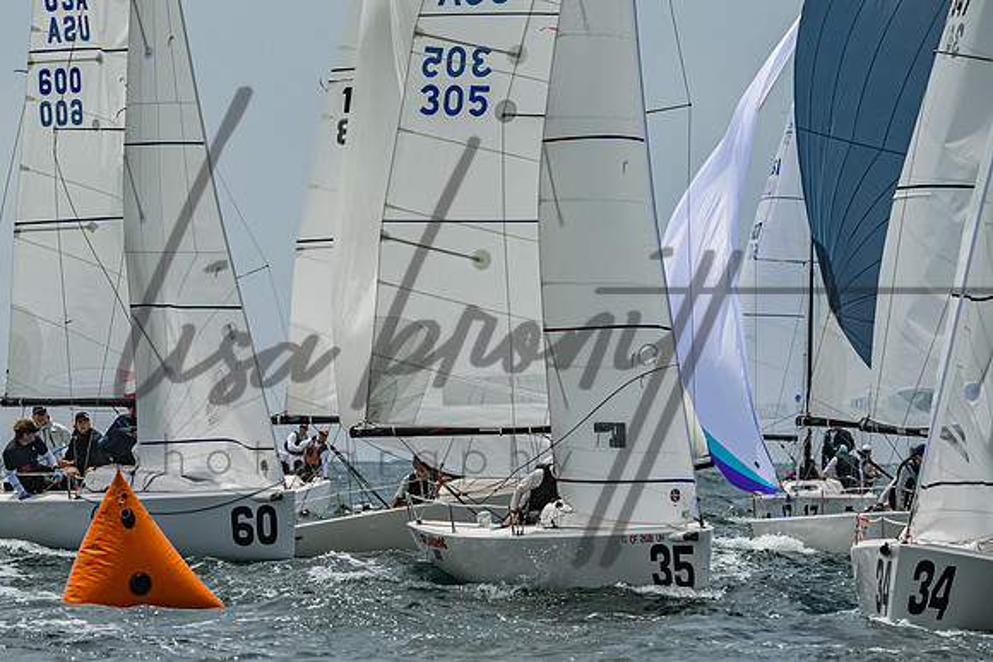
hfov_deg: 6.2
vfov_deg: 4.1
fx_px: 9174
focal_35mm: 333
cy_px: 407
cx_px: 169
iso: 400
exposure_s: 1/3200
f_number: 6.3
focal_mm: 200
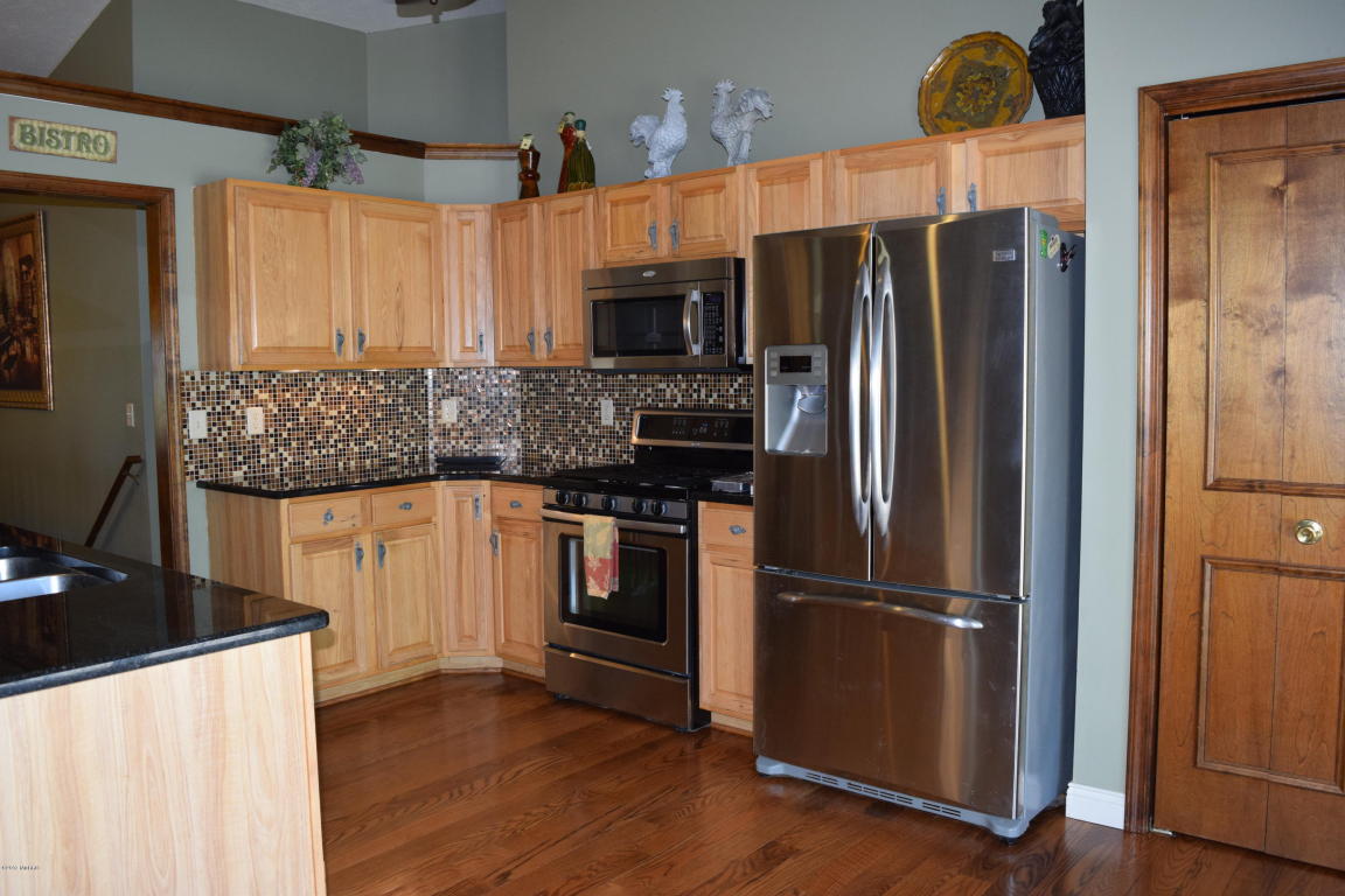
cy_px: 448
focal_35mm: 27
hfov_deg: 67.4
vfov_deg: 47.9
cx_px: 672
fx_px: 1009
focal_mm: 18
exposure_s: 1/100
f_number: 5
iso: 800
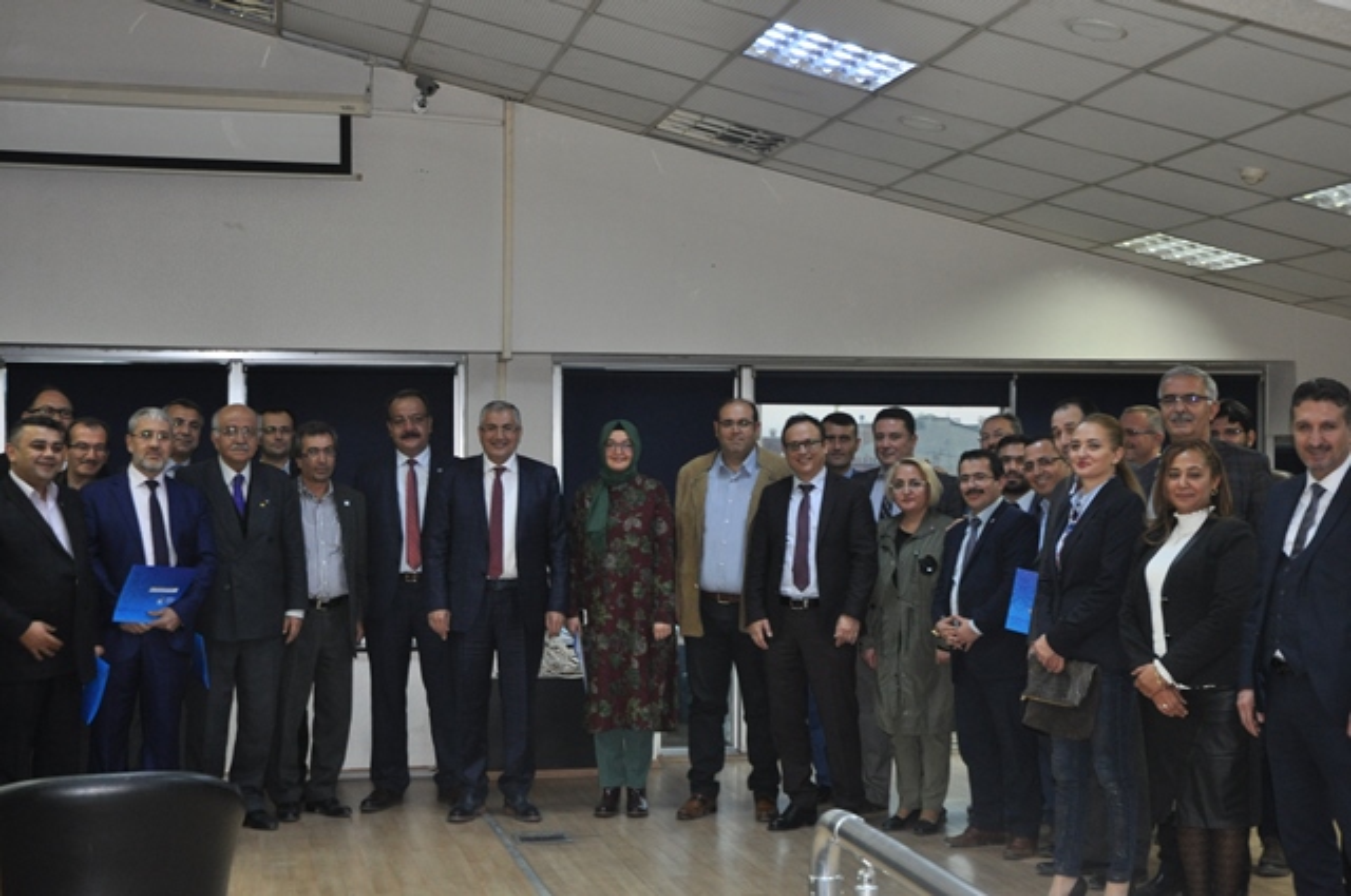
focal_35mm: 57
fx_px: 2136
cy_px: 448
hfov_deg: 35.1
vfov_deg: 23.7
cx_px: 676
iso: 800
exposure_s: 1/60
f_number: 4.2
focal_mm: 38
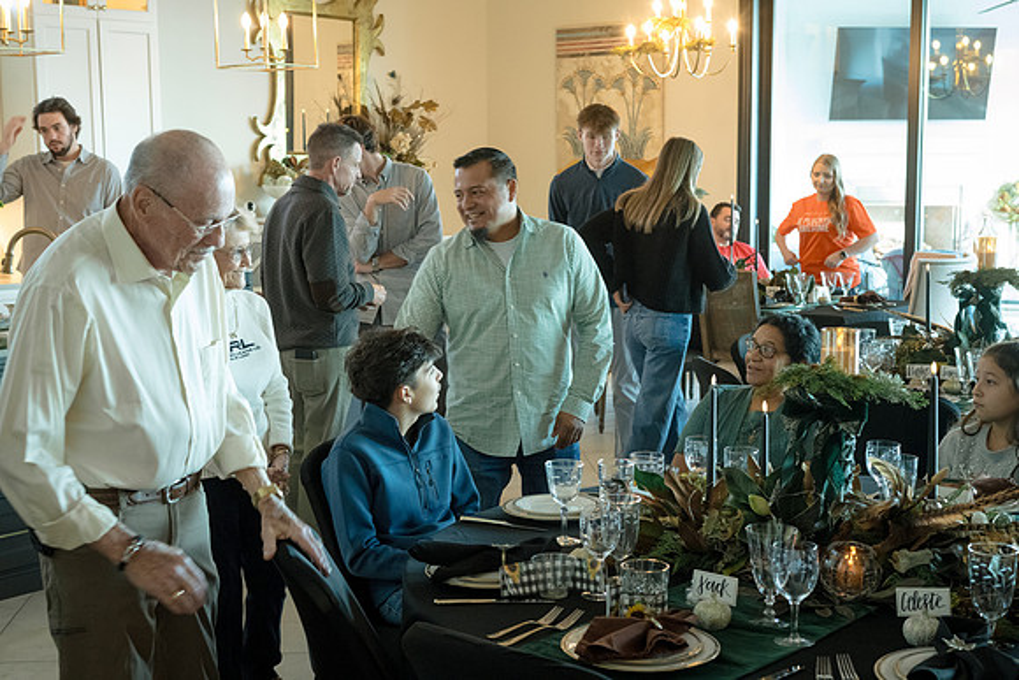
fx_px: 1416
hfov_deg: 39.6
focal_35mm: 50
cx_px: 510
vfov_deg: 27.0
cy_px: 340
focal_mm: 50
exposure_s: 1/80
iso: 5000
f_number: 6.3
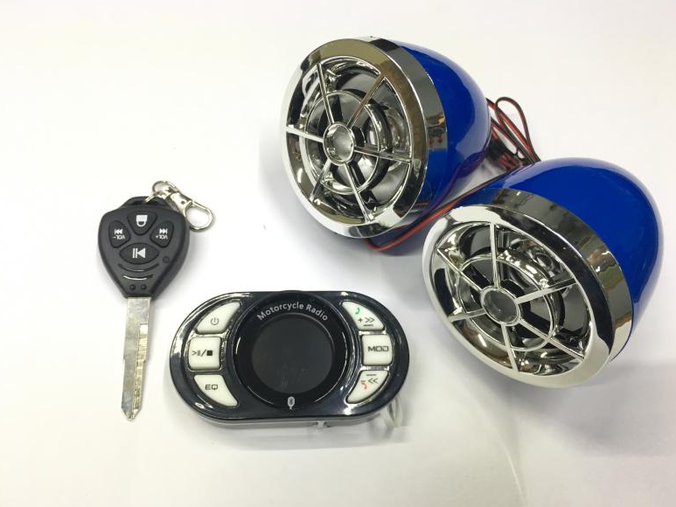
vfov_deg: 46.8
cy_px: 254
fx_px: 586
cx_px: 345
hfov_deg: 60.0
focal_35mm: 30
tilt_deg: -62.5
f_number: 2.2
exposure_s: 1/30
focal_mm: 4.15
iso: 100
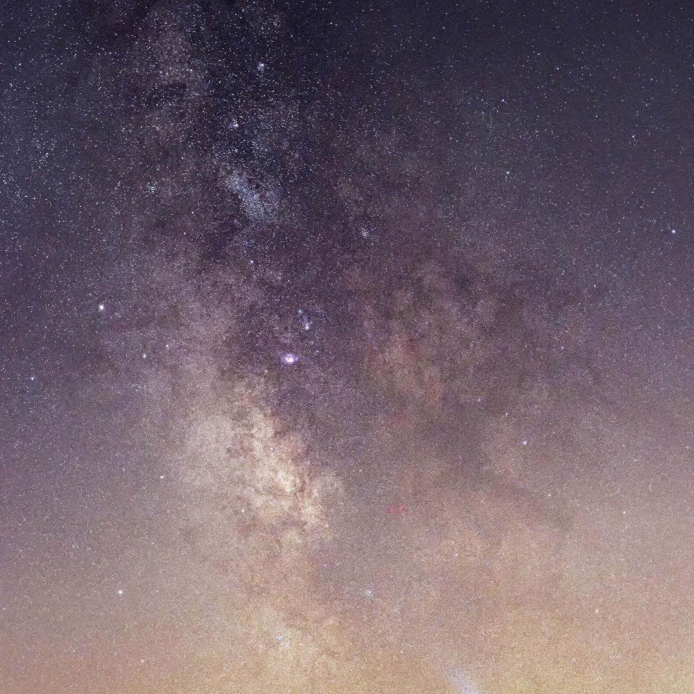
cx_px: 346
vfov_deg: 26.8
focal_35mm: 64
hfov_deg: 26.9
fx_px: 1452
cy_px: 408
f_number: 2.8
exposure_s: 5
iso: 3200
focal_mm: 50
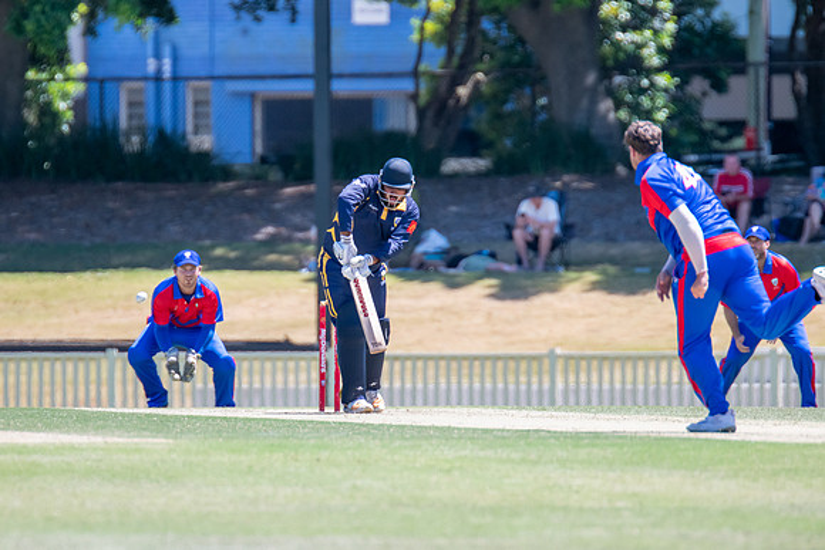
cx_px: 350
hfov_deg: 2.9
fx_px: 16130
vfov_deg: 2.0
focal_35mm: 704
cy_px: 243
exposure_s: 1/2000
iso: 900
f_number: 5.6
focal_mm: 600
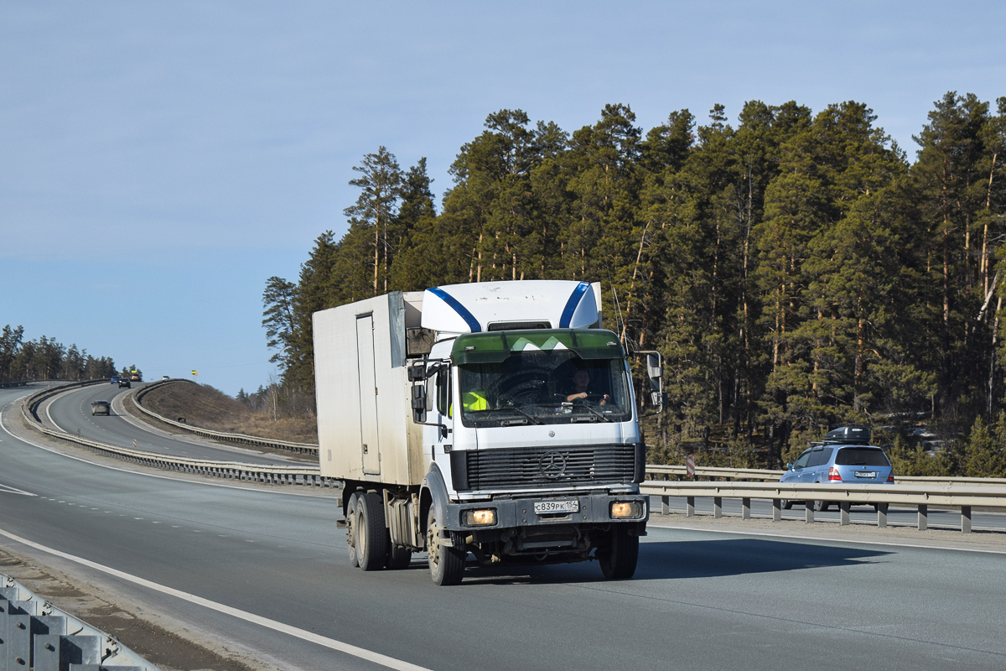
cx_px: 503
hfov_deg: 24.6
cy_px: 336
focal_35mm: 82
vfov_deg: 16.6
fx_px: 2305
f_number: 8
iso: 200
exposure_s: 1/1600
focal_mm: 55
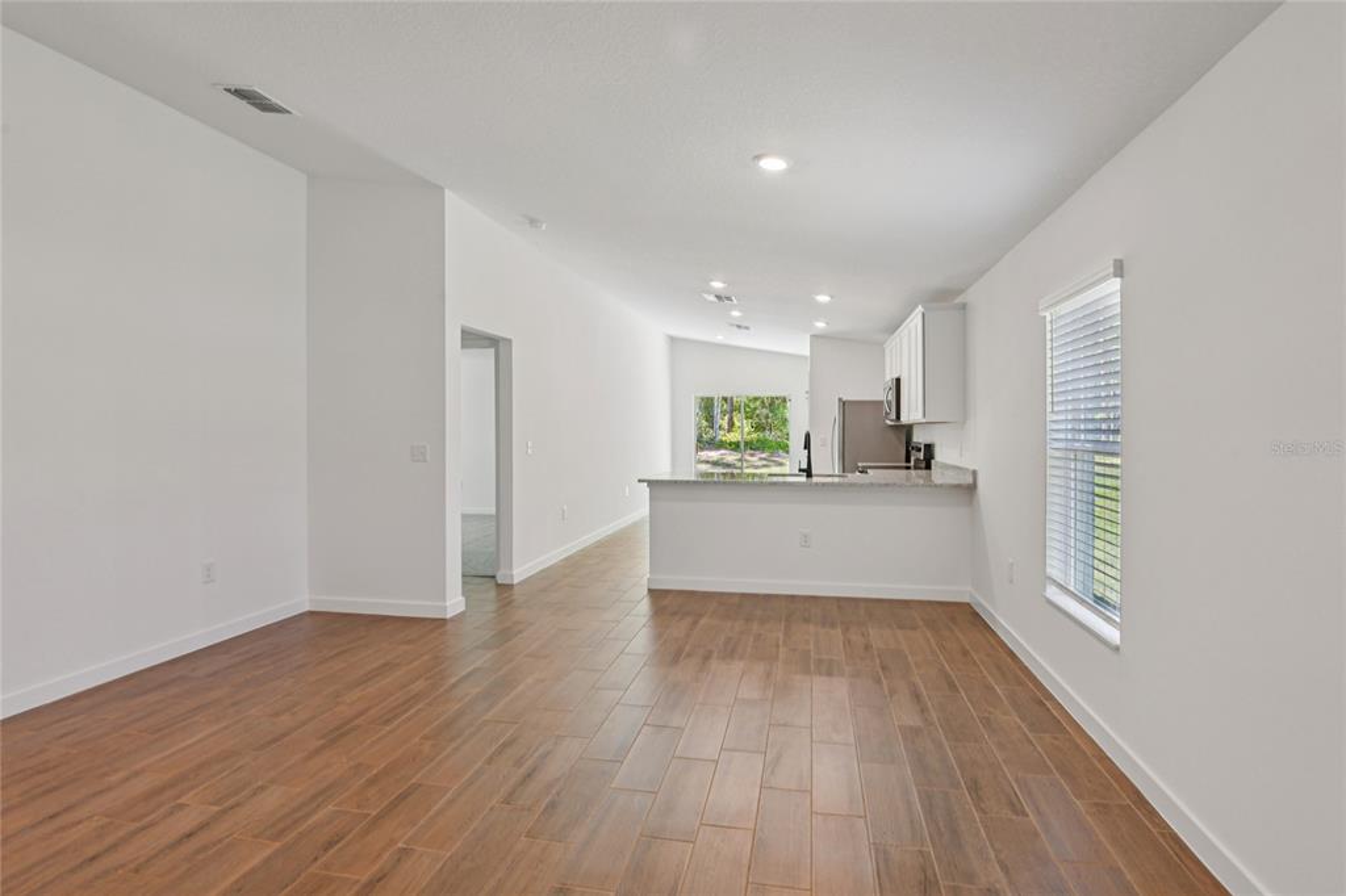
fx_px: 673
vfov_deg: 67.3
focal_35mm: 18
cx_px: 673
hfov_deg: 90.0
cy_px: 448
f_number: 8
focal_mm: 18
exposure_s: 1/25
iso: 400
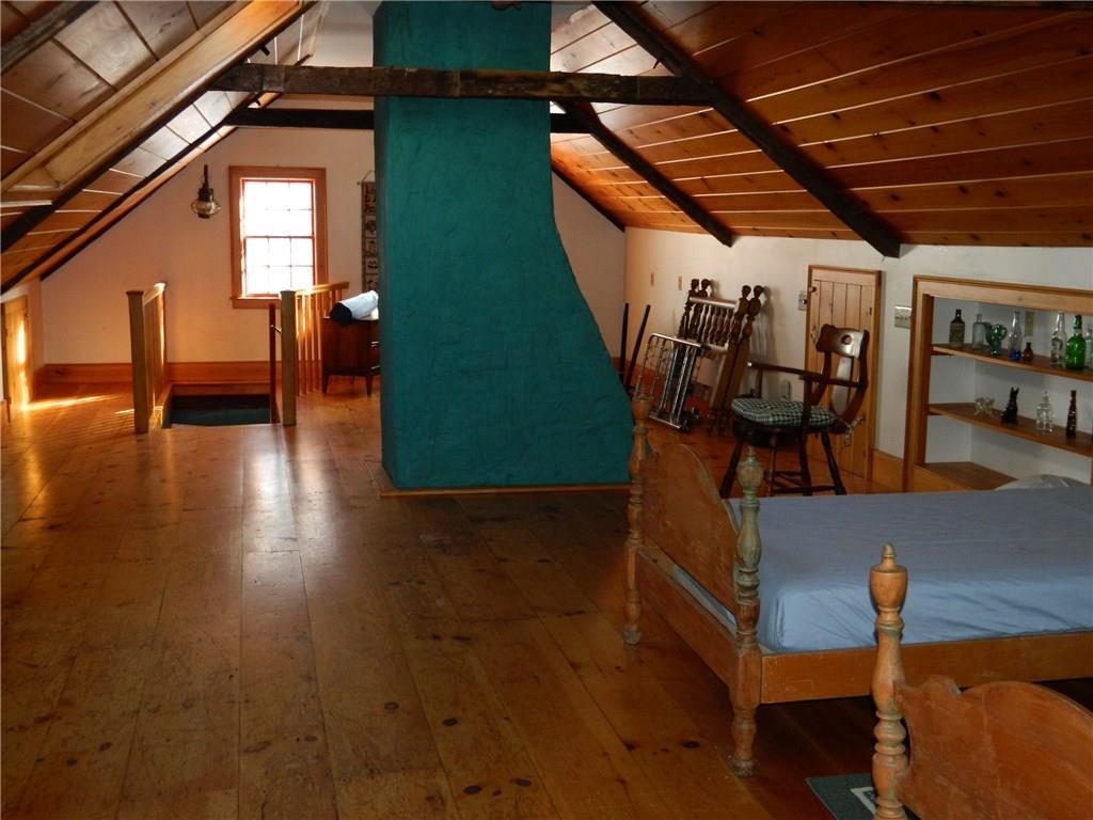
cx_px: 546
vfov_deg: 35.1
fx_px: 1295
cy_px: 410
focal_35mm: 41
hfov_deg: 45.8
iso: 200
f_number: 3.5
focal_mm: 7.3
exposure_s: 1/30
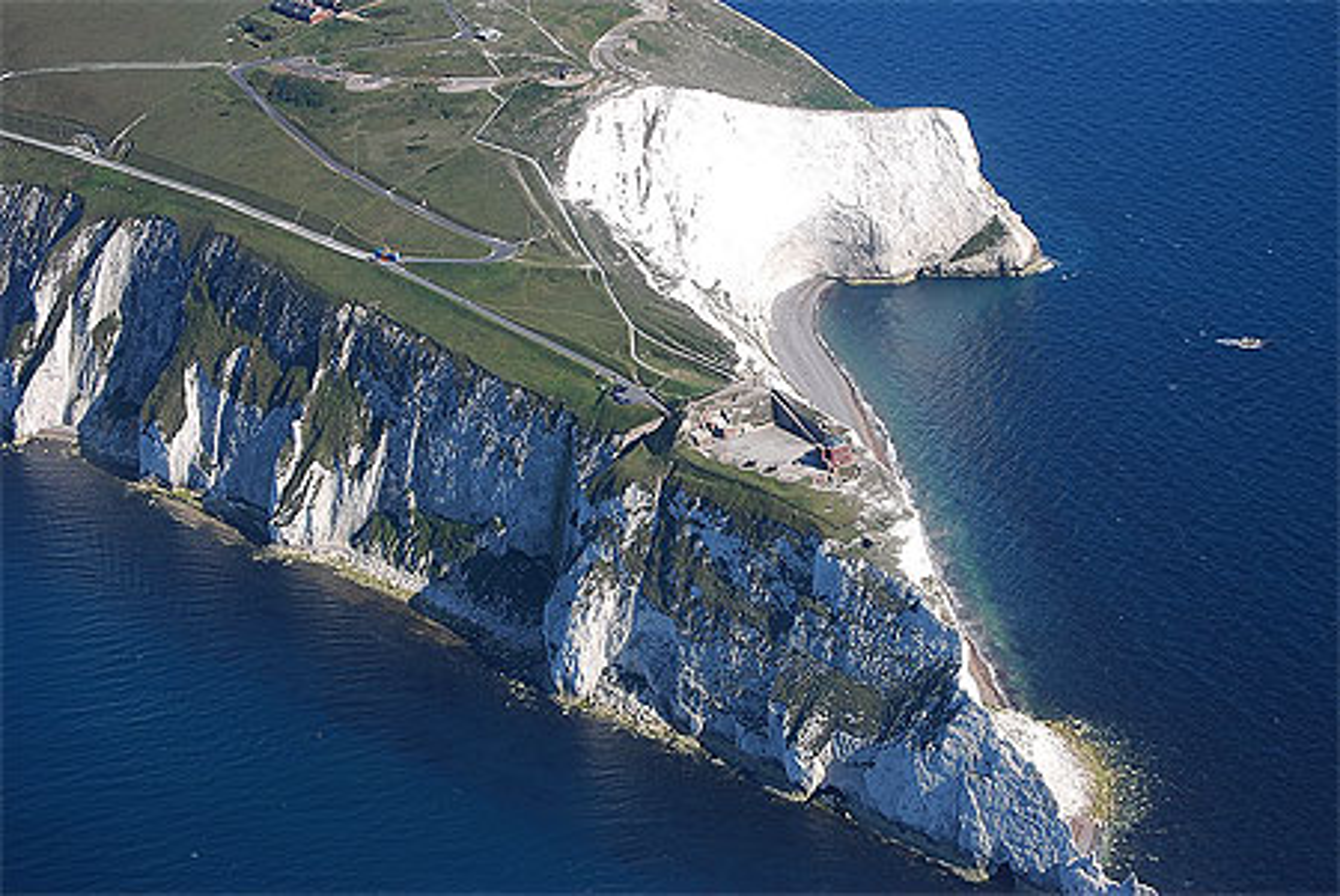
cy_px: 448
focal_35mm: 82
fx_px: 3074
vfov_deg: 16.6
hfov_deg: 24.6
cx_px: 670
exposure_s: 1/250
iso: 100
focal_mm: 55
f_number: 8
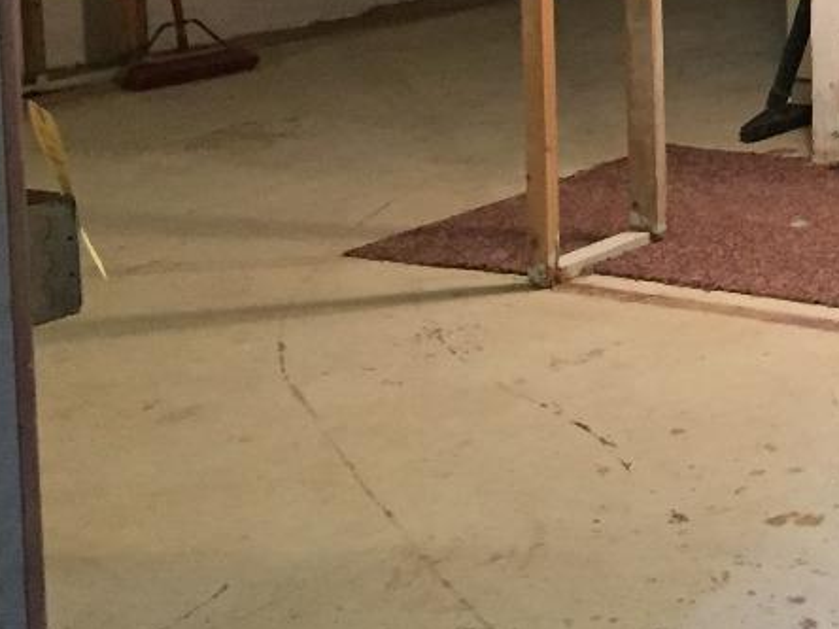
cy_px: -155
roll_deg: -0.7
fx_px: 2278
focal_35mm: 94
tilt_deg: -6.5
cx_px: 1270
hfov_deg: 18.4
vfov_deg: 15.1
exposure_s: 1/15
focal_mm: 4.15
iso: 250
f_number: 2.2
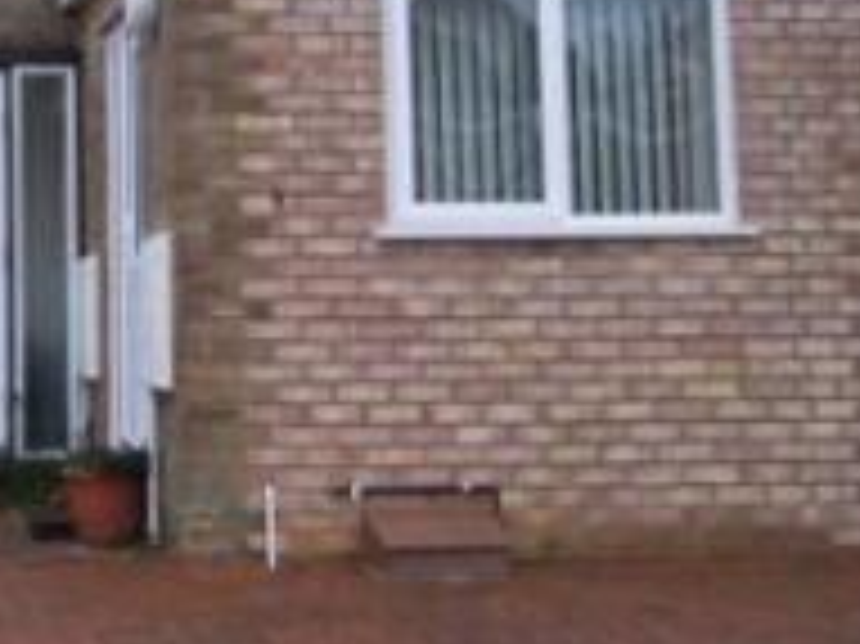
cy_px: 70
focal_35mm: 84
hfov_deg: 22.5
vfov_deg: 17.3
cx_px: 11
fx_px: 2086
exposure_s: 1/125
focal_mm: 6.3
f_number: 2.8
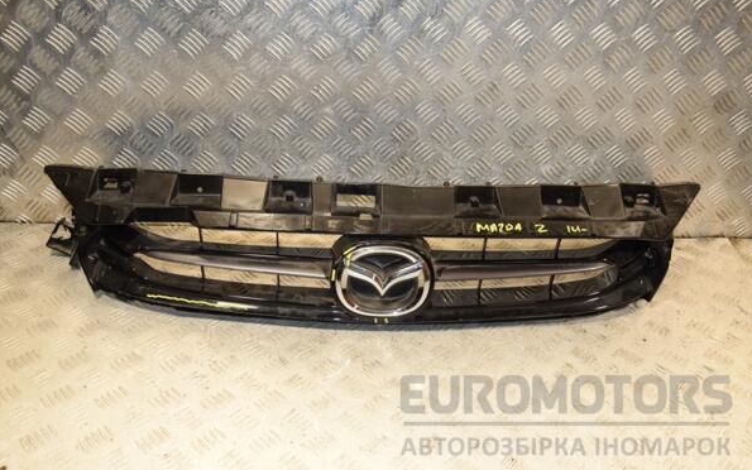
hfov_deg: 52.7
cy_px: 226
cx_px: 377
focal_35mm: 37
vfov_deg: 34.4
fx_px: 758
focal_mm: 24
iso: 800
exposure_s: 1/200
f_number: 5.6
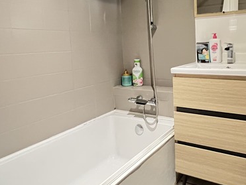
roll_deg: +1.8
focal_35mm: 28
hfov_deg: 61.0
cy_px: 60
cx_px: 174
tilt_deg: -3.1
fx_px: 199
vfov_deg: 48.9
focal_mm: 1.57
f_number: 1.8
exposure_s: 1/33
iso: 1250
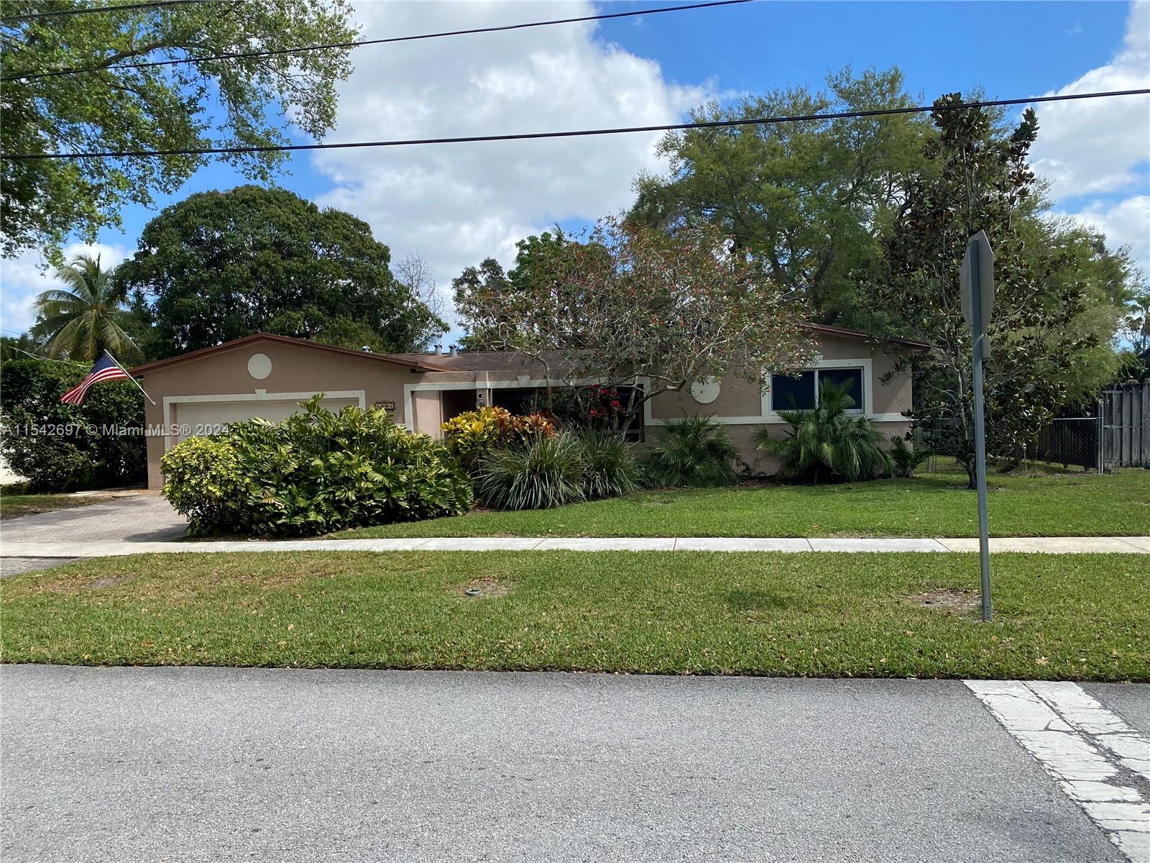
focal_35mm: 26
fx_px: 864
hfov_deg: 67.3
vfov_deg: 53.1
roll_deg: +2.0
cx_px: 575
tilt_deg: -0.7
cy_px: 432
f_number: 1.8
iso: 32
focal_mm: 4.25
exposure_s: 1/2183
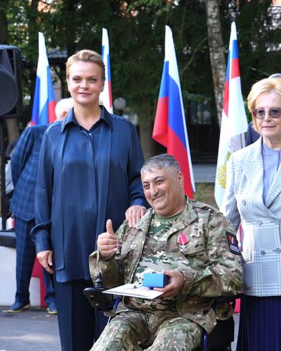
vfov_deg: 15.9
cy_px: 176
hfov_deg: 12.7
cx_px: 205
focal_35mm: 121
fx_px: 1257
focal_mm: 85
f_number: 7.1
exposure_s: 1/200
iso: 640
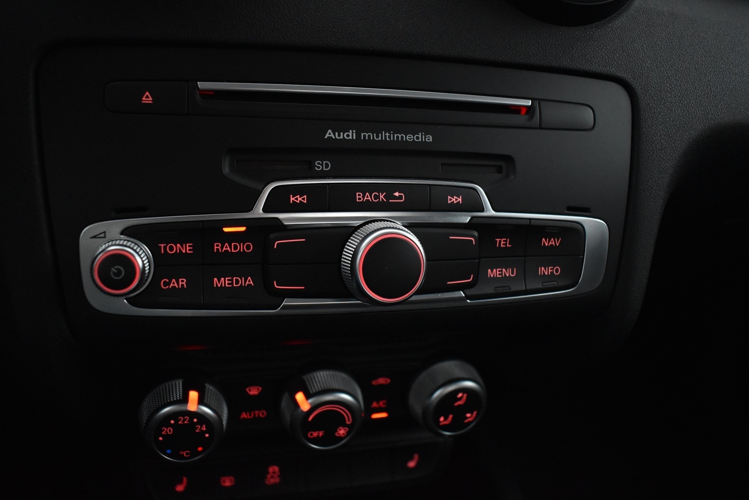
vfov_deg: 45.0
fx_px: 604
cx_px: 357
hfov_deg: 63.6
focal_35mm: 29
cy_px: 235
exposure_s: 1/40
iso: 3200
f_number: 3.5
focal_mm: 18
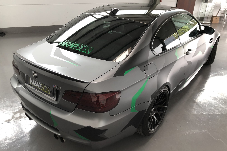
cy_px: 83
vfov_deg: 43.6
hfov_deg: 61.9
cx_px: 114
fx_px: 189
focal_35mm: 30
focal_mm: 4
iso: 20
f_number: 1.8
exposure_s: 1/40
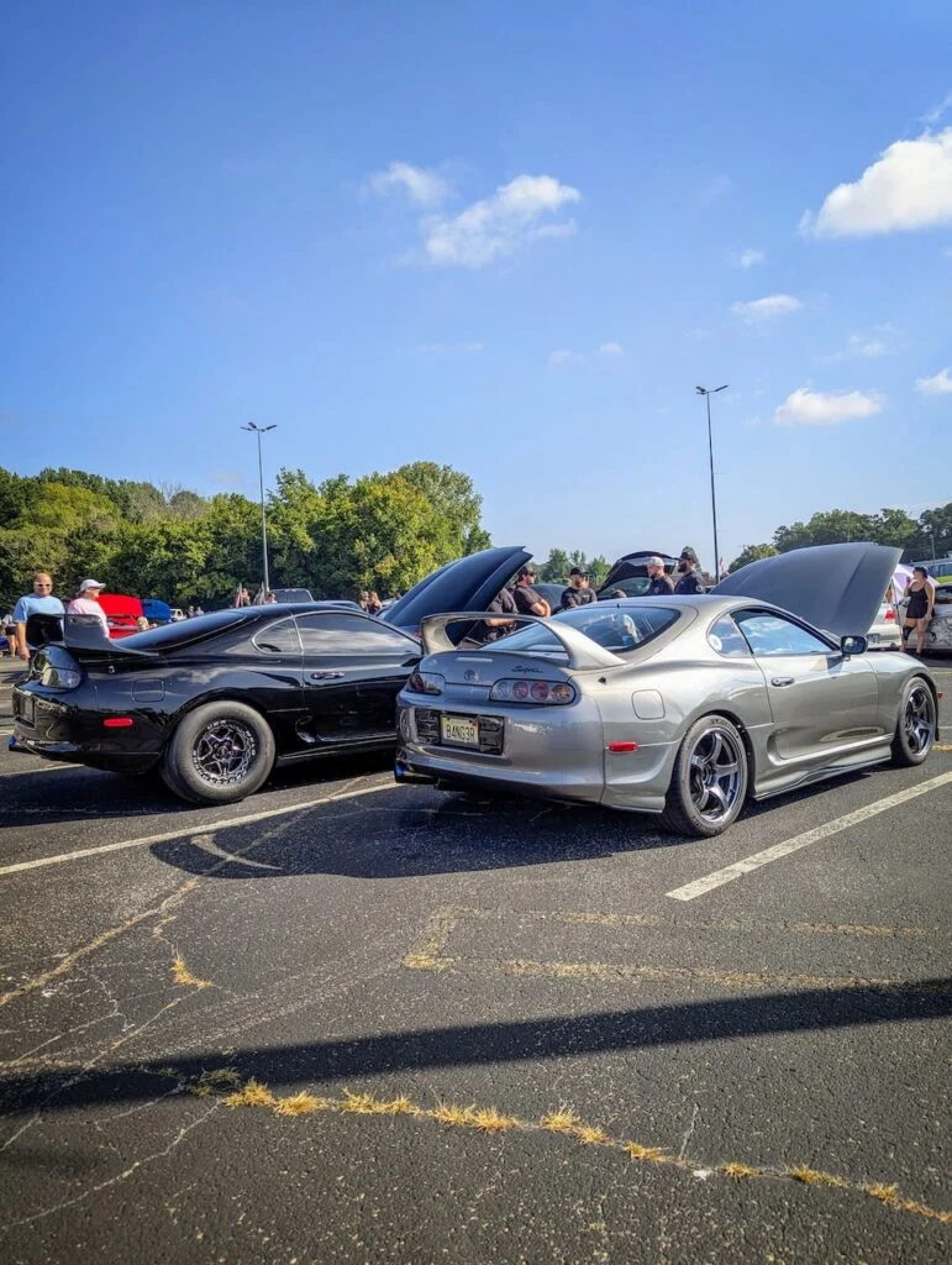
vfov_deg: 71.5
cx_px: 476
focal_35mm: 24
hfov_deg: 56.9
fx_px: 878
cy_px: 632
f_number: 1.9
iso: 51
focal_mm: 6.81
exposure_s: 1/35
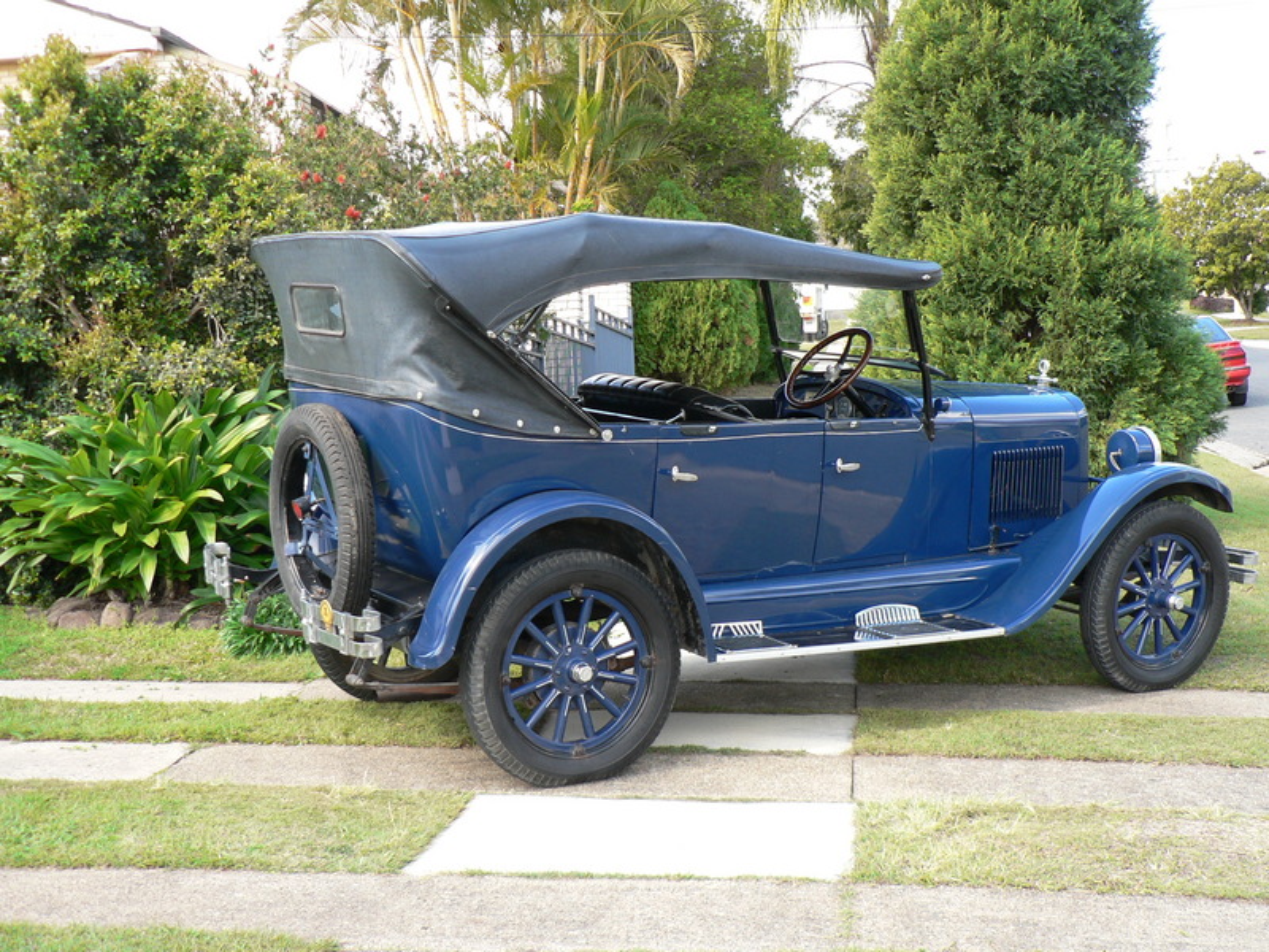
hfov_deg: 40.4
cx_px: 634
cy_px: 476
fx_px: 1723
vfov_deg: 30.9
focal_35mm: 47
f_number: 2.8
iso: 80
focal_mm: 7.9
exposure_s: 1/100
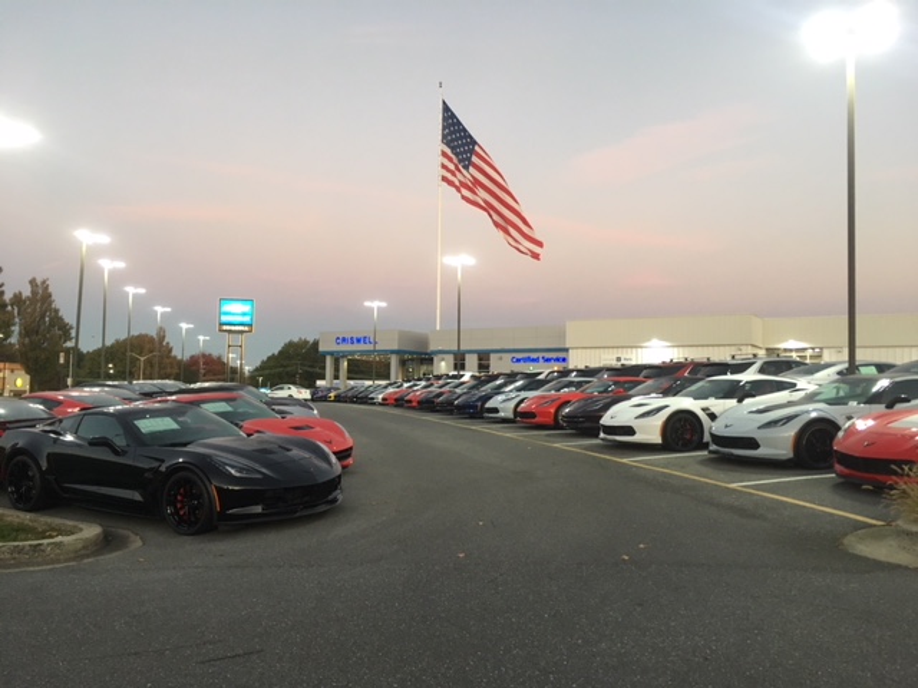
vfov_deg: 48.2
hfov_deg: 61.7
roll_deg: -1.2
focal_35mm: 29
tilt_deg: +3.8
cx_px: 459
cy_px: 344
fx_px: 769
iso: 100
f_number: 2.2
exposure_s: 1/30
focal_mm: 4.15
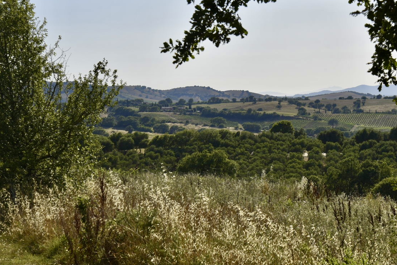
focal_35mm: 91
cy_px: 108
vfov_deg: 15.0
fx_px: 1003
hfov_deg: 22.3
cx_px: 270
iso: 100
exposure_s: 1/320
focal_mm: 62
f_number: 9
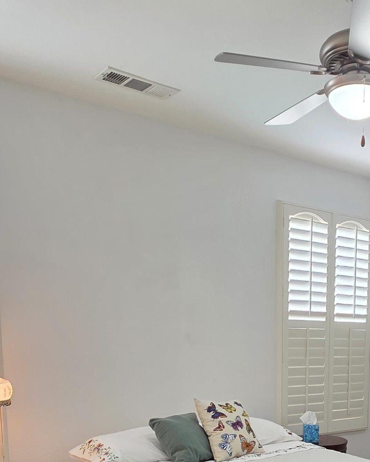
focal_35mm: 38
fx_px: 520
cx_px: 304
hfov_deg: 37.5
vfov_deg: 43.1
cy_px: 430
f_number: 1.9
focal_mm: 2.2
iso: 160
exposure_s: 1/60
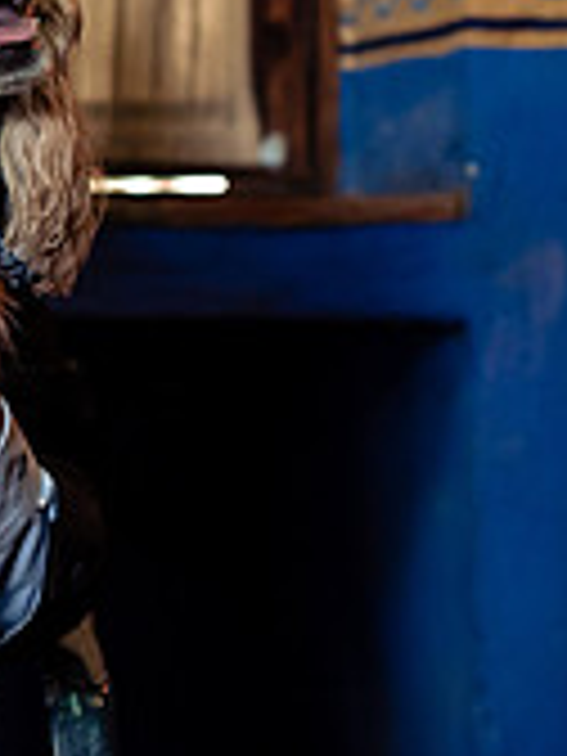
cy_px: 129
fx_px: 3298
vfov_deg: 13.0
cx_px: -259
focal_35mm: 151
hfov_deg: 9.6
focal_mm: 35
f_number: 2.8
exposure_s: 1/100
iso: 800
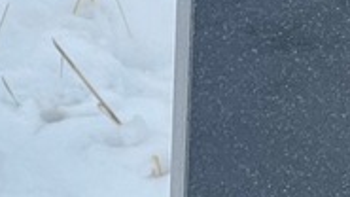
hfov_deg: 5.9
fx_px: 3368
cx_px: 600
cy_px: 373
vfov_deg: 3.3
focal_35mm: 363
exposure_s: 1/99
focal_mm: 9
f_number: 2.8
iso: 50
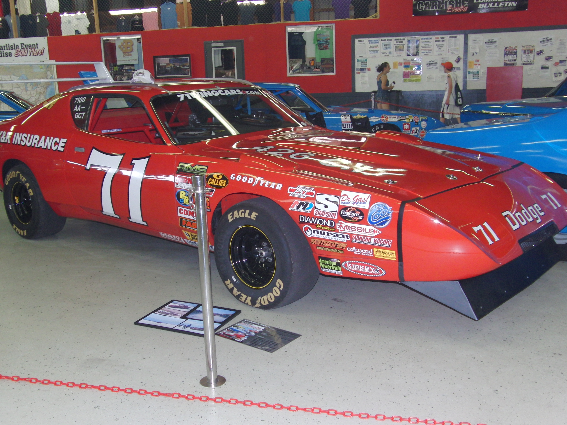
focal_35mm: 40
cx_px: 273
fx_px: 655
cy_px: 196
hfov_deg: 46.8
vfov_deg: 35.9
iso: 200
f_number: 3
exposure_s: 1/80
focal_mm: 6.5
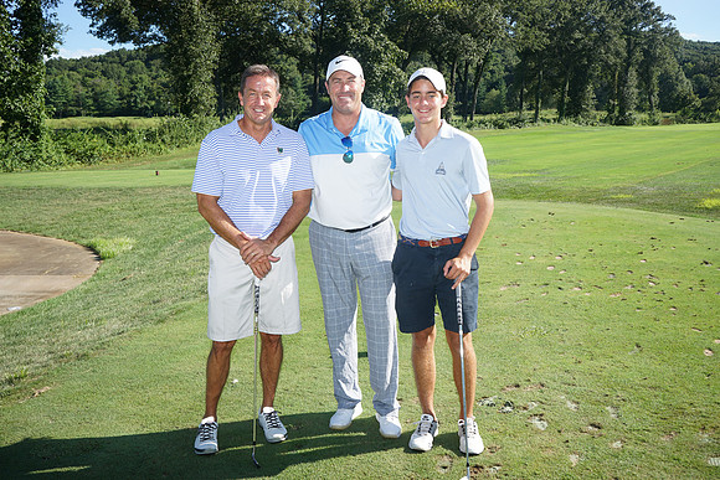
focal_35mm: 35
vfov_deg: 37.9
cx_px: 360
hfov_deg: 54.4
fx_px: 700
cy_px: 240
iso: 100
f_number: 8
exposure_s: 1/125
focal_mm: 35
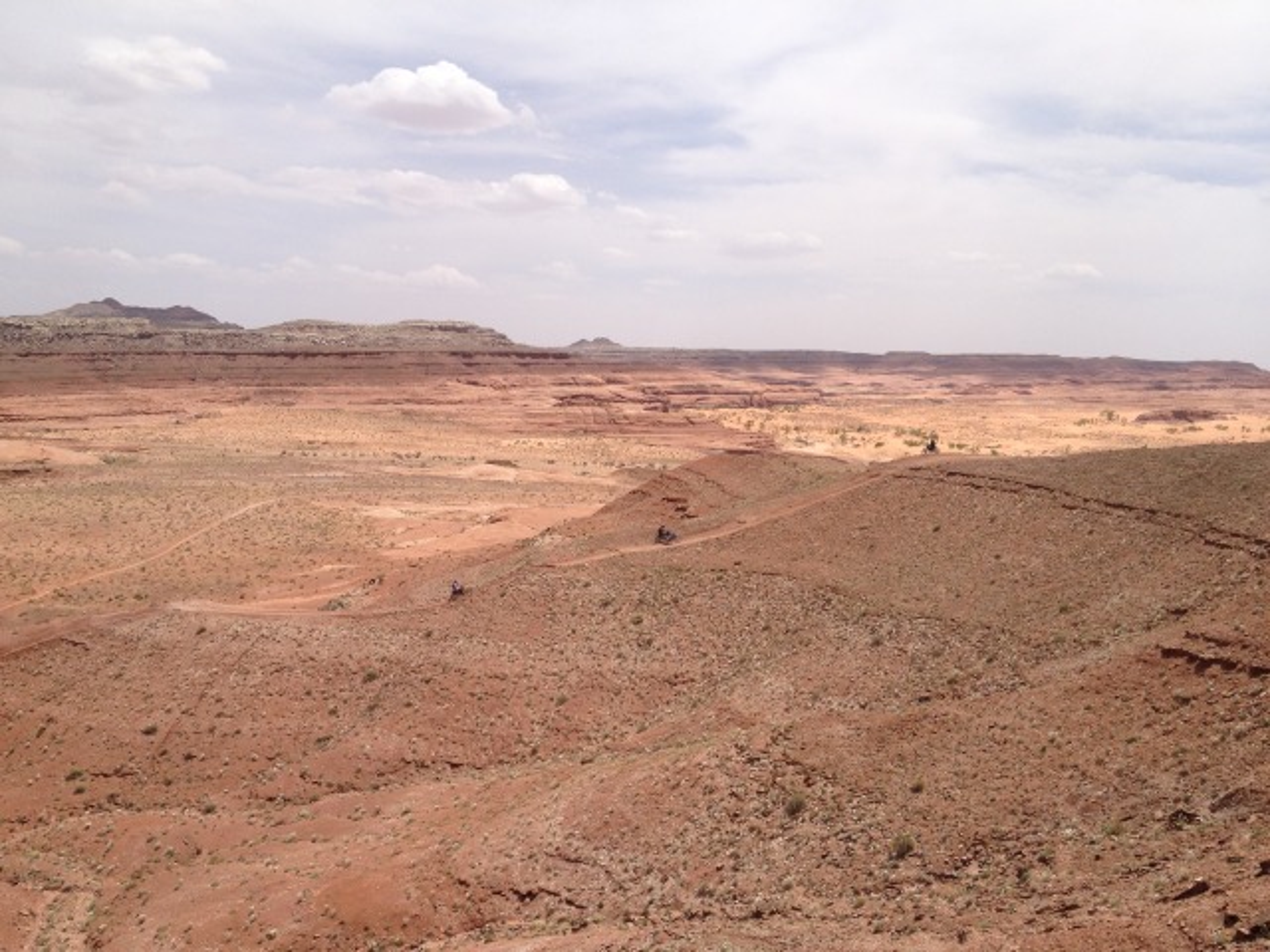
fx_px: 1284
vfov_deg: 40.7
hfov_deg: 52.6
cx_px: 635
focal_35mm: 35
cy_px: 476
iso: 50
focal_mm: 4.28
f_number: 2.4
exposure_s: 1/2907
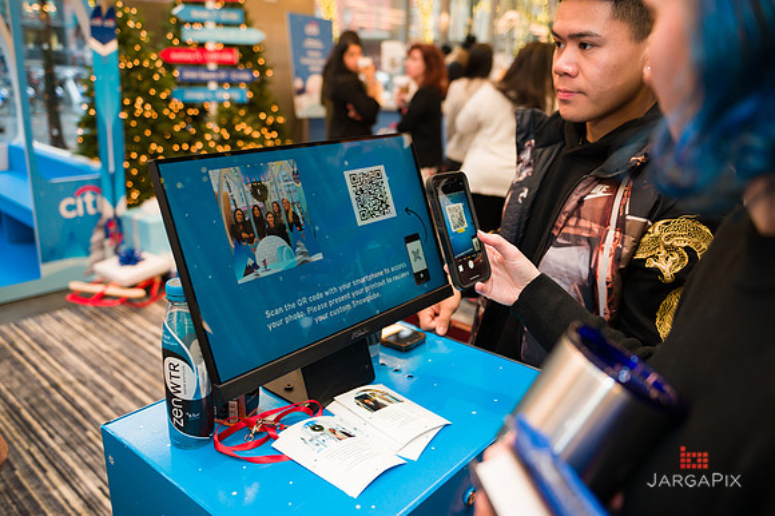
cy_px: 258
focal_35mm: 29
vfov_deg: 44.9
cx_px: 388
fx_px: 624
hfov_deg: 63.7
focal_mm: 29
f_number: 3.2
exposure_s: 1/200
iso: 400
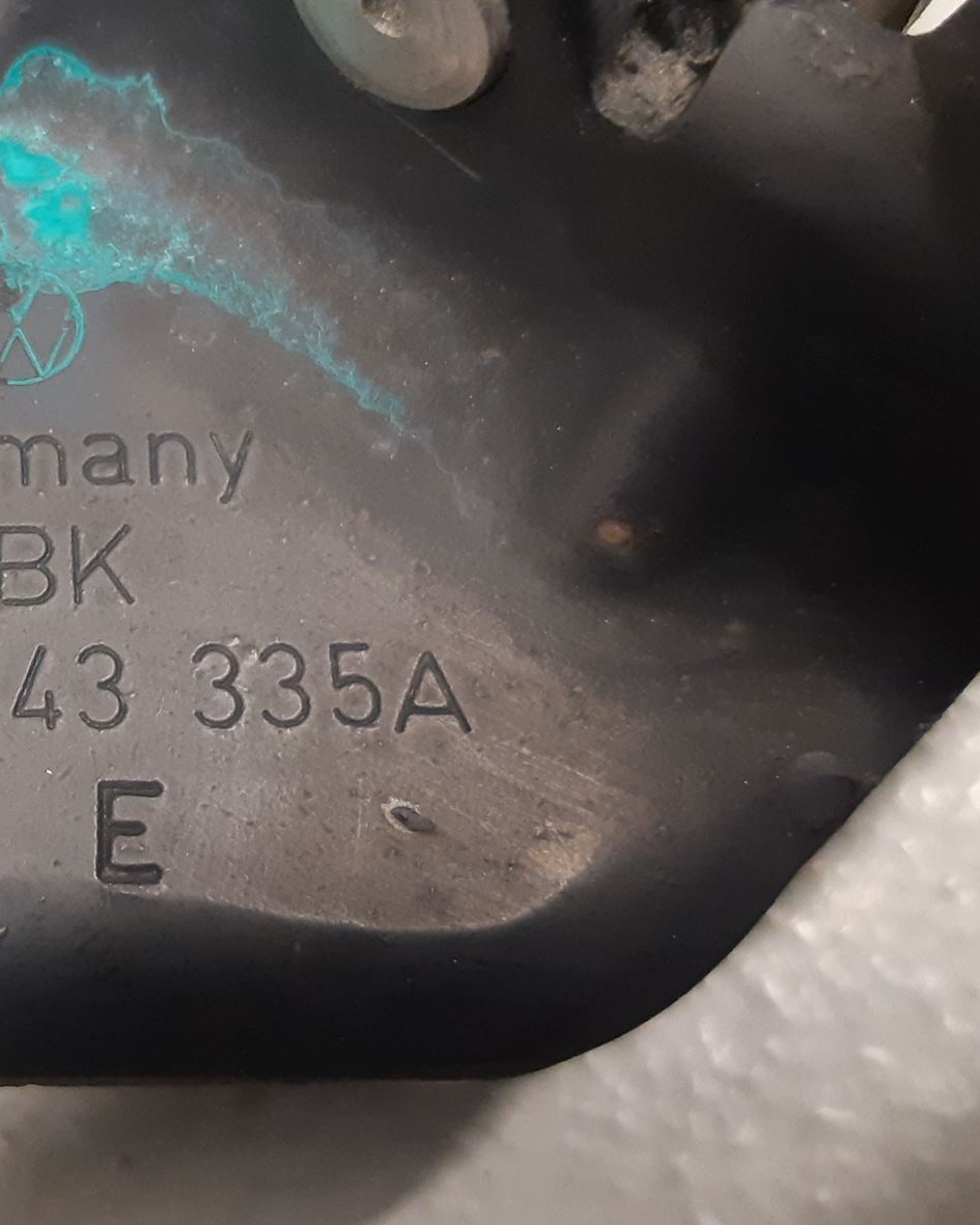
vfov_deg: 42.0
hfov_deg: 30.9
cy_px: 617
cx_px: -67
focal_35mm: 44
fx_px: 1595
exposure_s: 1/33
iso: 250
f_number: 1.7
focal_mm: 3.93
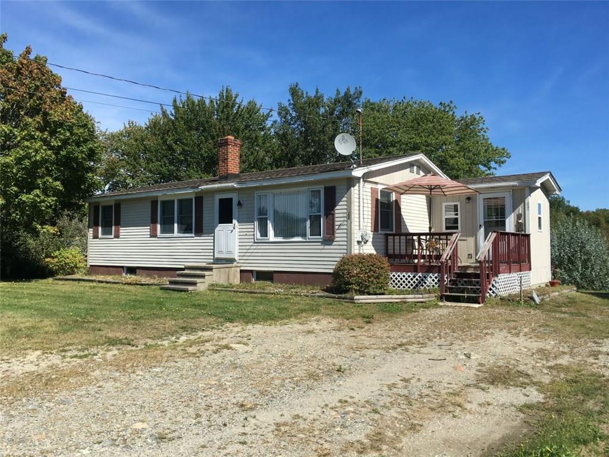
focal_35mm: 29
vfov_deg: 48.2
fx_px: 510
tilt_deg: +3.2
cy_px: 228
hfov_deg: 61.7
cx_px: 304
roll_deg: -0.9
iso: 25
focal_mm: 4.15
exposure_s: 1/1570
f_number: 2.2
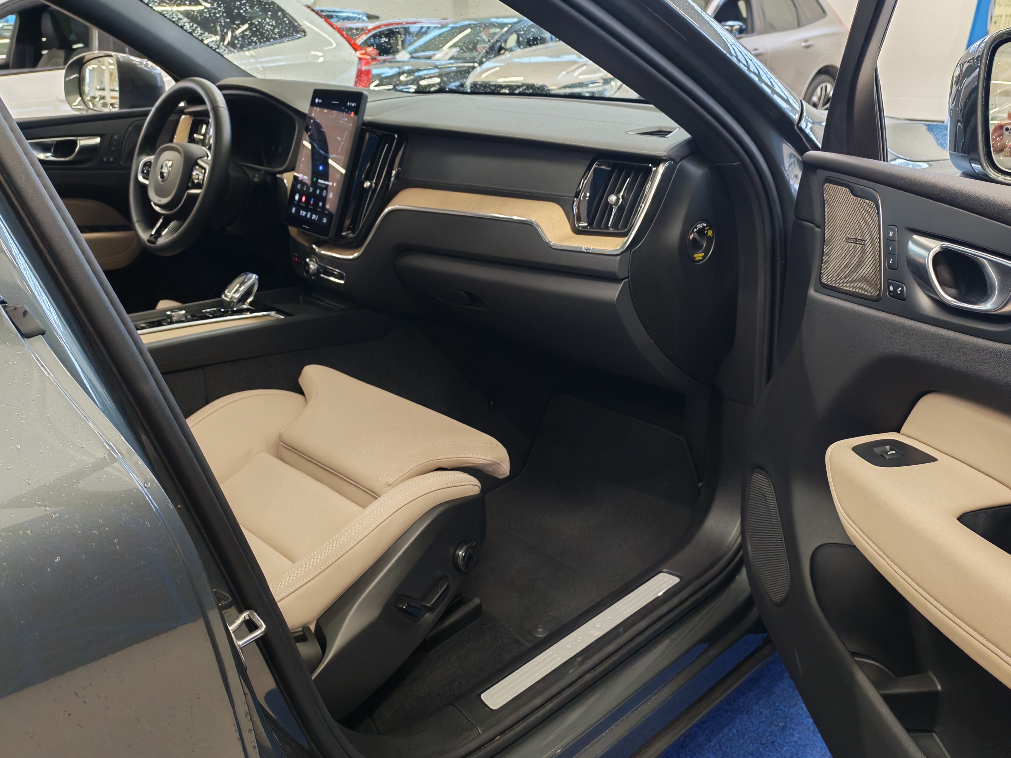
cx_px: 506
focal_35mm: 31
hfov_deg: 58.4
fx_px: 905
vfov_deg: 45.4
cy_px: 379
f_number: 1.9
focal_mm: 6.12
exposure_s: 1/100
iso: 856
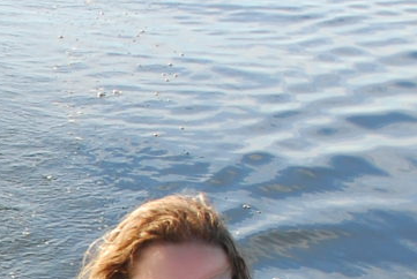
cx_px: -210
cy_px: 457
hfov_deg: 12.7
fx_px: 1775
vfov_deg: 8.7
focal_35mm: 153
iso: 200
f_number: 7.1
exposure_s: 1/200
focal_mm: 18
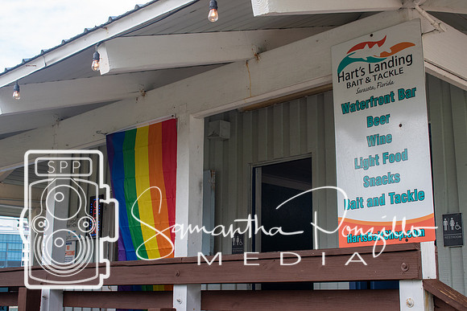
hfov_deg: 37.8
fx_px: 681
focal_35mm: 52
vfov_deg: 25.8
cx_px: 234
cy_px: 156
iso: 400
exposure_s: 1/200
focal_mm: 35
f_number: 7.1
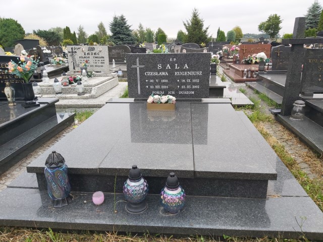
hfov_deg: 67.3
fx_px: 243
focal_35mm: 26
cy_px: 121
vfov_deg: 53.1
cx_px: 162
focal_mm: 3.92
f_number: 1.7
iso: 64
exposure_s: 1/201
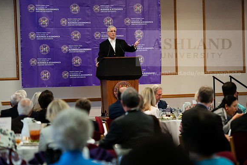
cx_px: 123
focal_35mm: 123
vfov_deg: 11.2
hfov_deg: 16.6
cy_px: 82
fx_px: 844
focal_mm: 122
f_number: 3.2
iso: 2000
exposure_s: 1/200
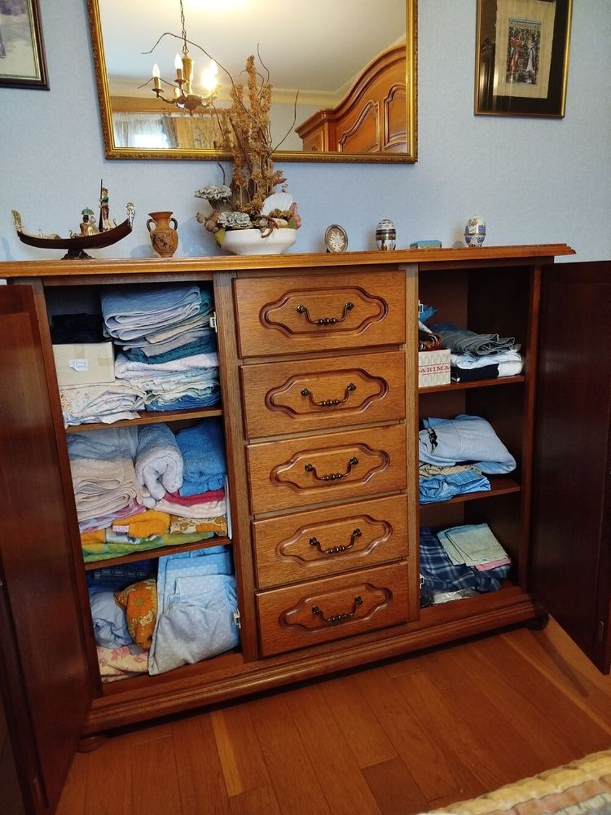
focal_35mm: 24
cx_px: 306
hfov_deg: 56.8
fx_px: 565
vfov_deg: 71.6
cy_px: 408
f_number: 1.7
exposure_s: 1/17
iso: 640
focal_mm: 5.31
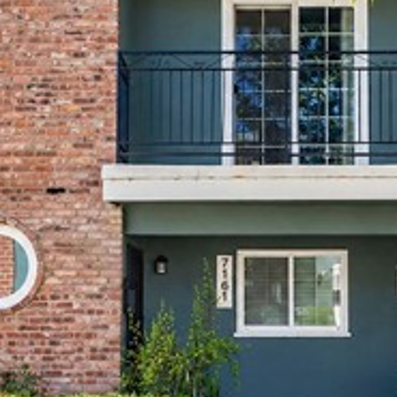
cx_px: 292
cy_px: 249
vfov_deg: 32.1
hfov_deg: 31.7
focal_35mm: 53
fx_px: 688
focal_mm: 18
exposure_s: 1/50
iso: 100
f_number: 6.3
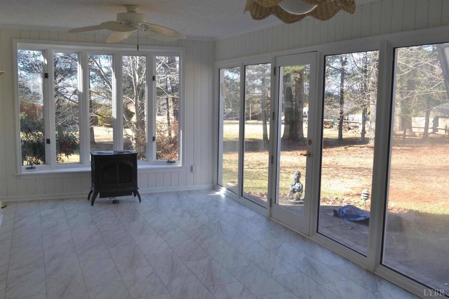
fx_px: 449
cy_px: 150
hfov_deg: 53.1
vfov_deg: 36.9
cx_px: 224
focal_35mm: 36
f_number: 9
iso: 400
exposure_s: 1/100
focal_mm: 24
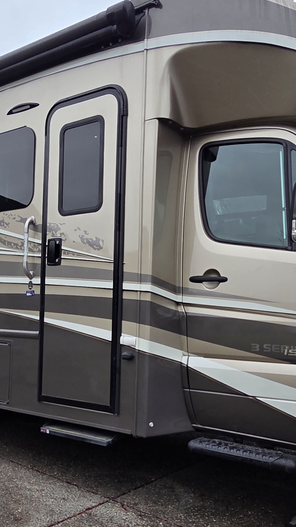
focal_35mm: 36
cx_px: 117
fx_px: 502
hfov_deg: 32.7
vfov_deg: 54.9
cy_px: 315
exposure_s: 1/515
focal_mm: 2.2
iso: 50
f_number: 2.2
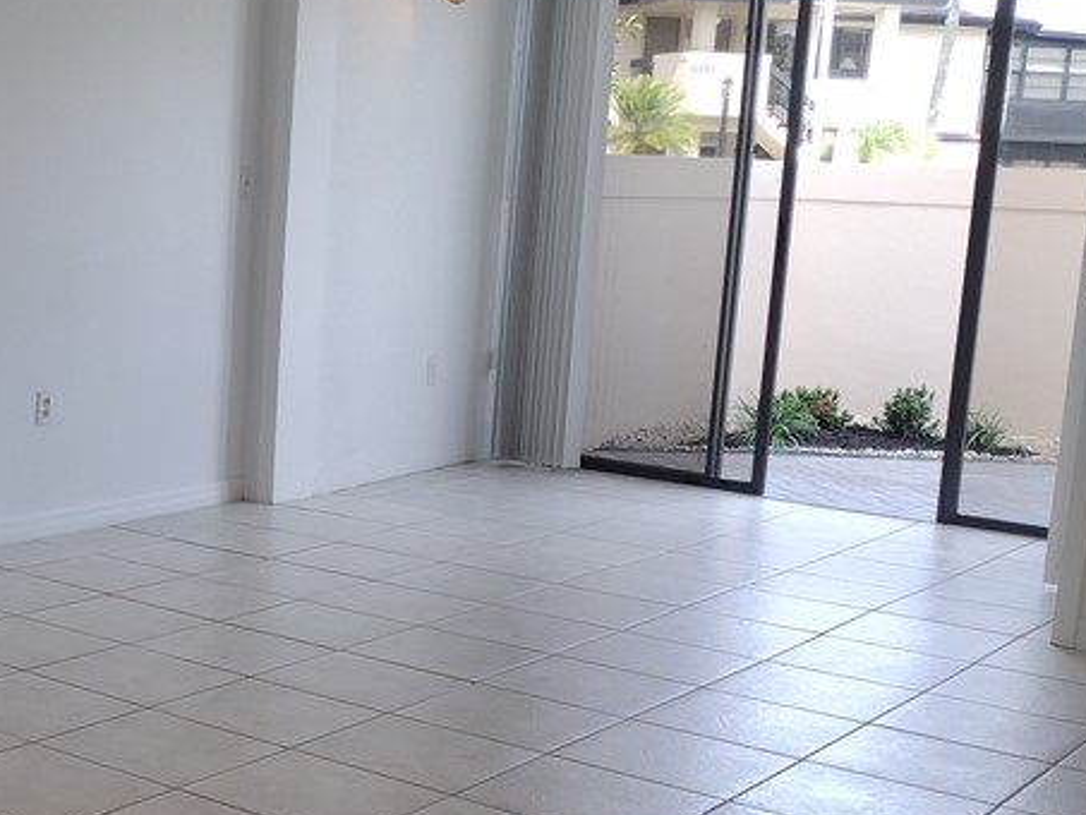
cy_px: 463
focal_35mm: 61
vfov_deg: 24.0
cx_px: 26
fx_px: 1914
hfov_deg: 29.8
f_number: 1.7
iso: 100
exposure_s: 1/221
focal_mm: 4.71
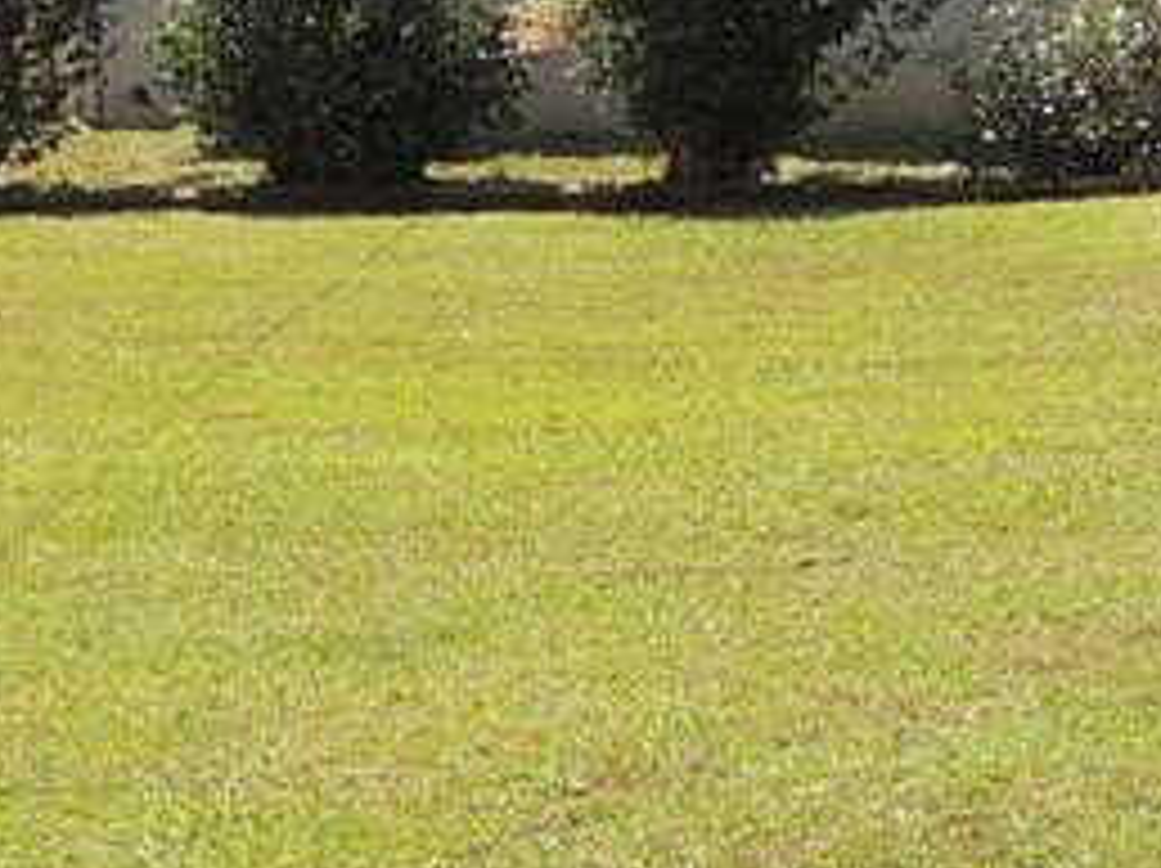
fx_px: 5328
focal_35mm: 159
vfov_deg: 9.3
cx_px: 2052
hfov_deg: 11.6
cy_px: -13
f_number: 3.3
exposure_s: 1/640
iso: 100
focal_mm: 7.1
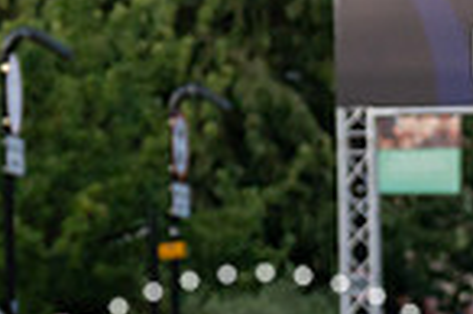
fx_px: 6313
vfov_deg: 2.8
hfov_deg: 4.3
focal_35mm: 481
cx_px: 813
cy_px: 600
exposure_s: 1/640
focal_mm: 86
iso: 1000
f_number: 3.2
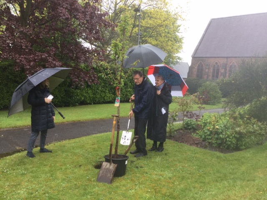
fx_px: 239
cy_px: 100
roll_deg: -4.4
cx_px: 134
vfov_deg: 45.4
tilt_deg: -6.7
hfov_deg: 58.4
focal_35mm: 31
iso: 40
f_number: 2.4
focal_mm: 3.3
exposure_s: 1/100
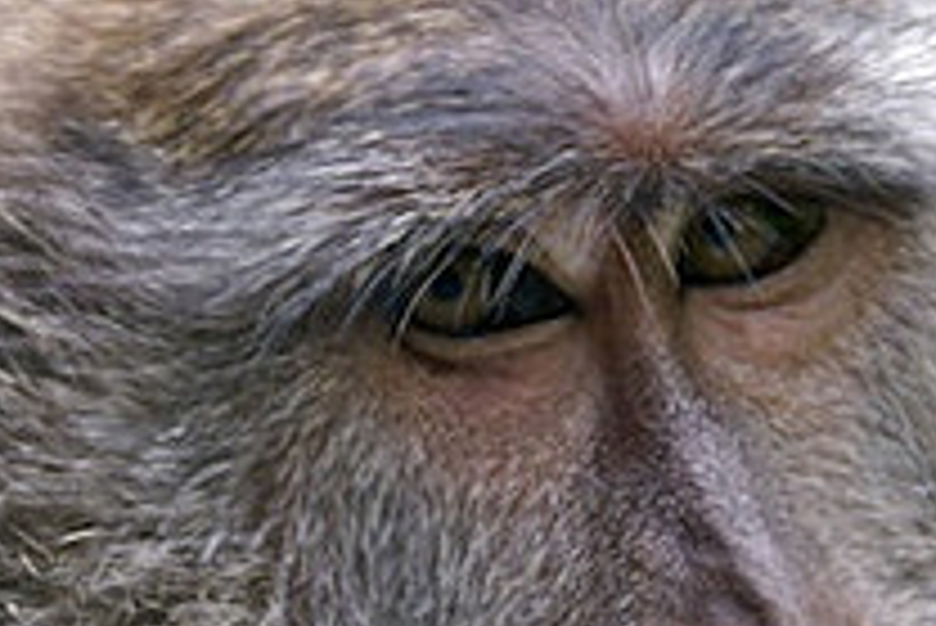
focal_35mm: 293
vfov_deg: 4.7
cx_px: 819
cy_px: 511
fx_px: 7623
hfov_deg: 7.0
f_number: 5.6
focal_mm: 70
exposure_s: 1/125
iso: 250
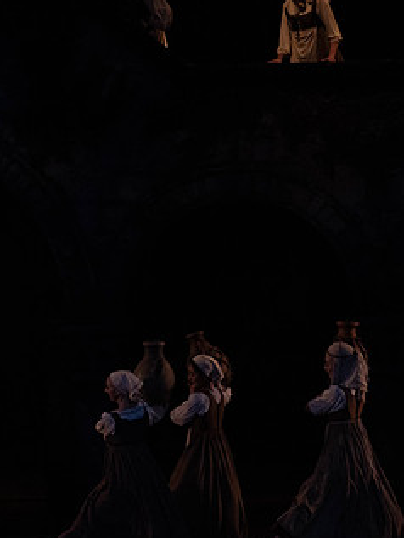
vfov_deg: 5.7
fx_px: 5412
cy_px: 279
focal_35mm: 348
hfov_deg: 4.3
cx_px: 78
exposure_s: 1/250
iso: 8000
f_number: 5.6
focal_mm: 198
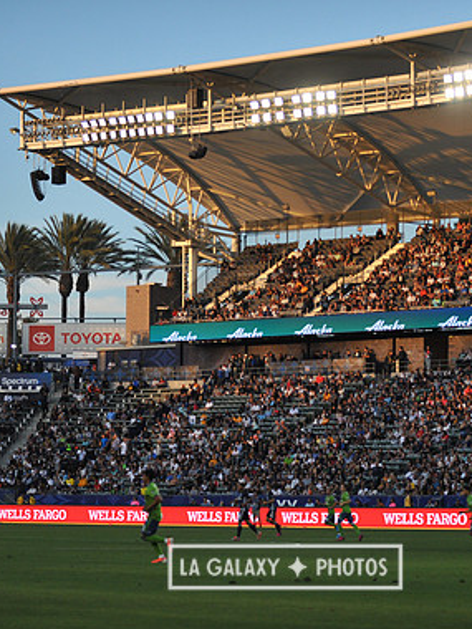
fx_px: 2291
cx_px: 285
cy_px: 318
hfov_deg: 11.8
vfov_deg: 15.6
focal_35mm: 126
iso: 1600
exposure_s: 1/5000
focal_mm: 86
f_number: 2.8
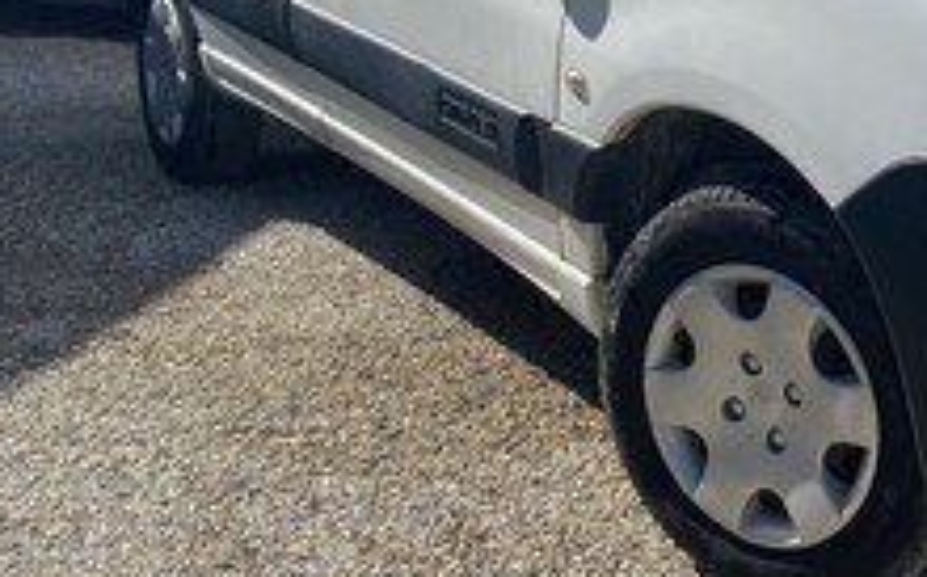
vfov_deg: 20.0
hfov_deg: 30.7
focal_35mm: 64
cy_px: 112
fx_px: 1615
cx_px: 822
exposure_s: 1/3413
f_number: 1.8
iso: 32
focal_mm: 4.25
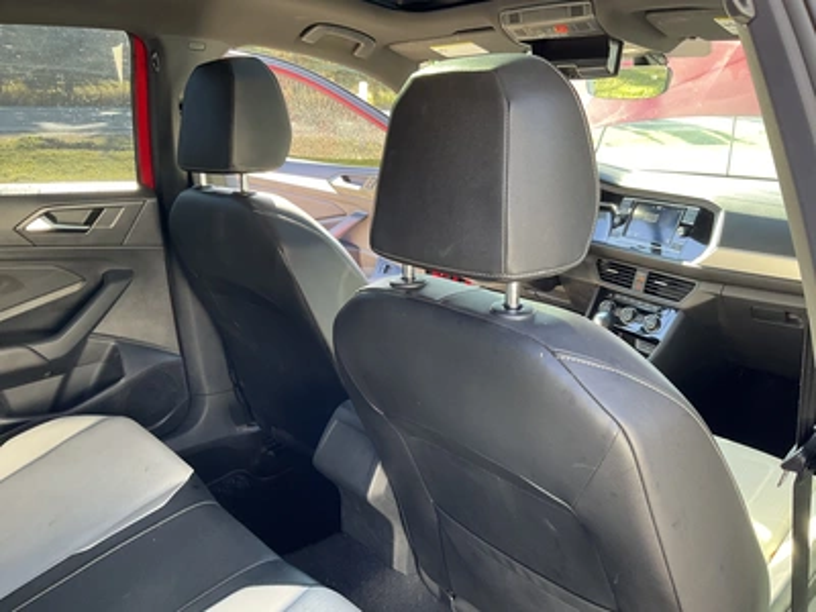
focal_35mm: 29
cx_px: 408
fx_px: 684
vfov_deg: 48.2
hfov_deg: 61.7
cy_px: 306
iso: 64
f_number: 1.8
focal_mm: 3
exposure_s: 1/81
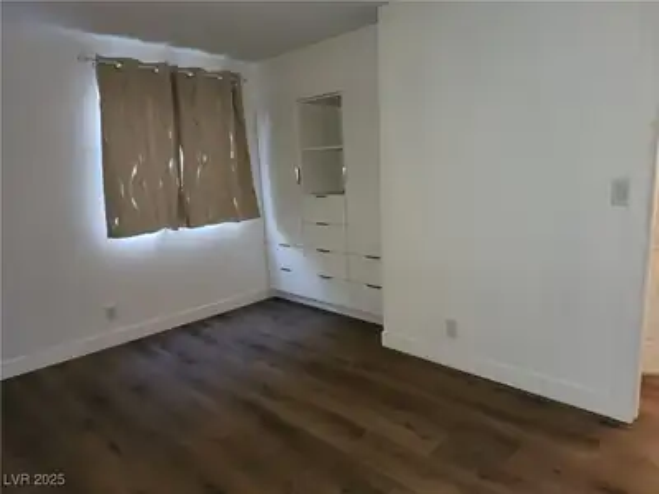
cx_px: 330
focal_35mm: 23
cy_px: 247
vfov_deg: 58.9
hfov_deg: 73.9
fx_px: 438
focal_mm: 6.4
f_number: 1.8
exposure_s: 1/13
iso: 125
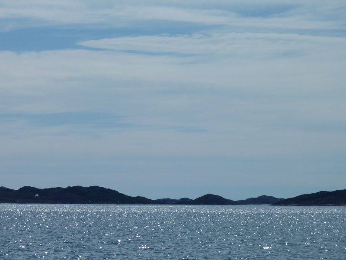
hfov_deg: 11.7
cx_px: 173
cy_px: 130
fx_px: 1689
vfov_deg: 8.8
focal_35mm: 169
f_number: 6.3
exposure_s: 1/1300
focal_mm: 27.8
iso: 80
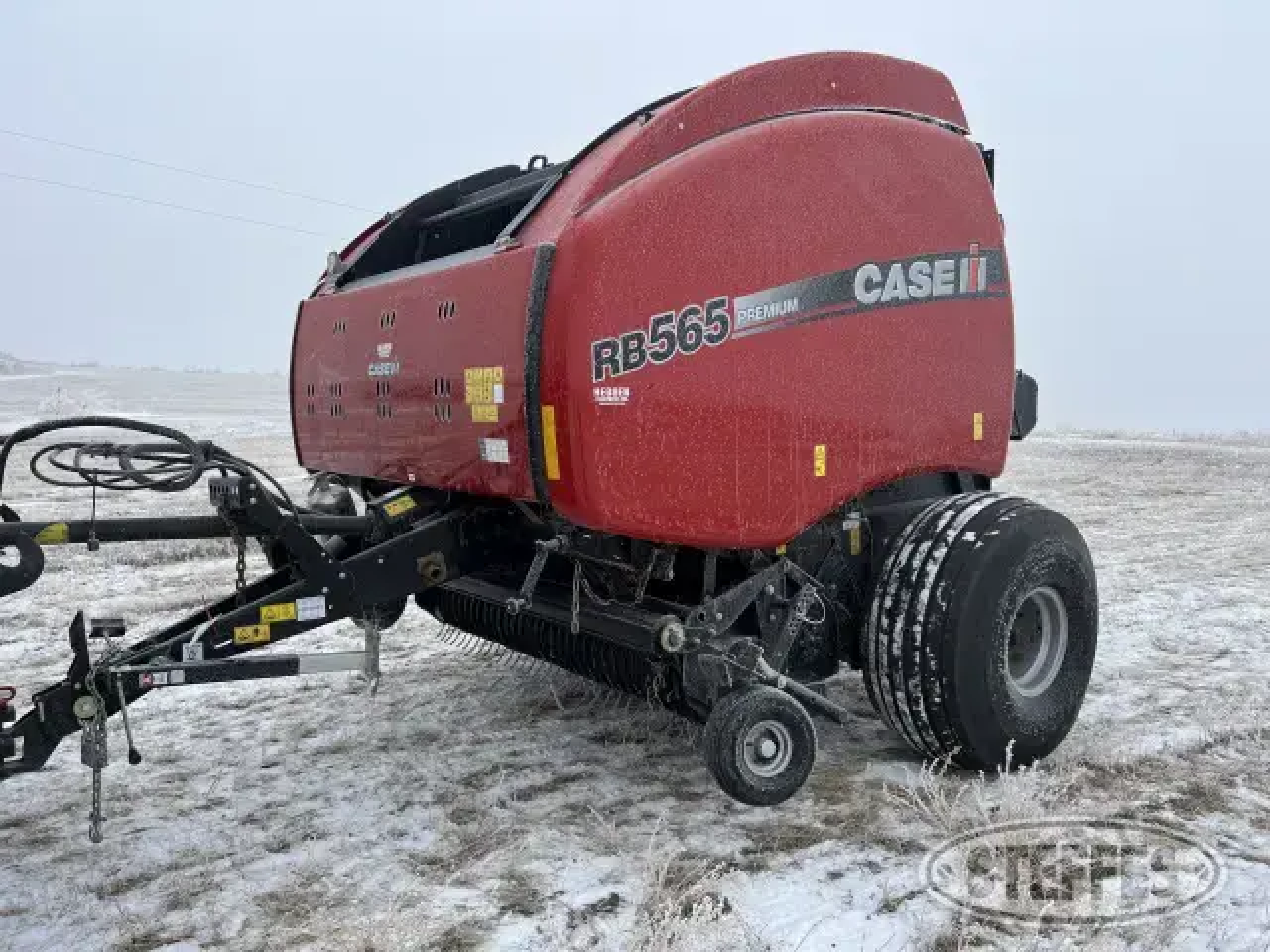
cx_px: 635
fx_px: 954
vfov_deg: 53.1
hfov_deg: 67.3
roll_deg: -2.3
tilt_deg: -2.5
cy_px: 476
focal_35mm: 26
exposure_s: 1/753
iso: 50
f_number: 1.5
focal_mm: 5.7
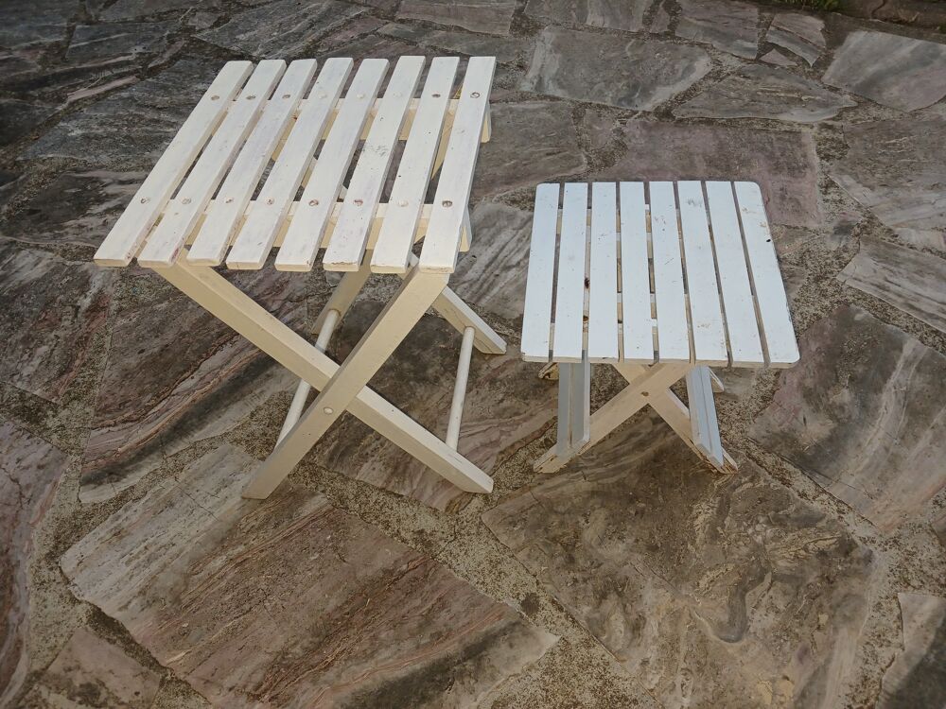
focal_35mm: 27
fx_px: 738
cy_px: 354
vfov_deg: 51.4
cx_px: 473
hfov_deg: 65.3
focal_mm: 4
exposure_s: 1/50
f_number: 1.8
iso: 100
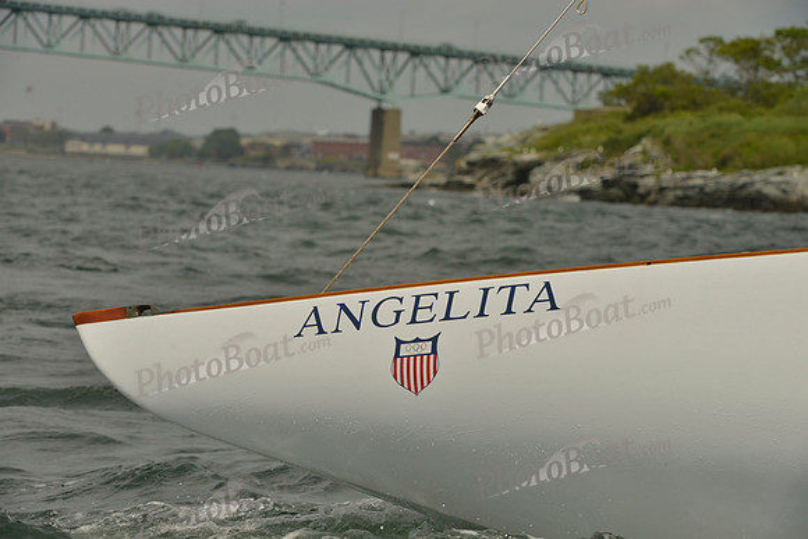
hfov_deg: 10.3
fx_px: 4490
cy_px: 270
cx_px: 404
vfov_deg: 6.9
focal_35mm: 200
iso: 280
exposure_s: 1/1250
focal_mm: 200
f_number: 11
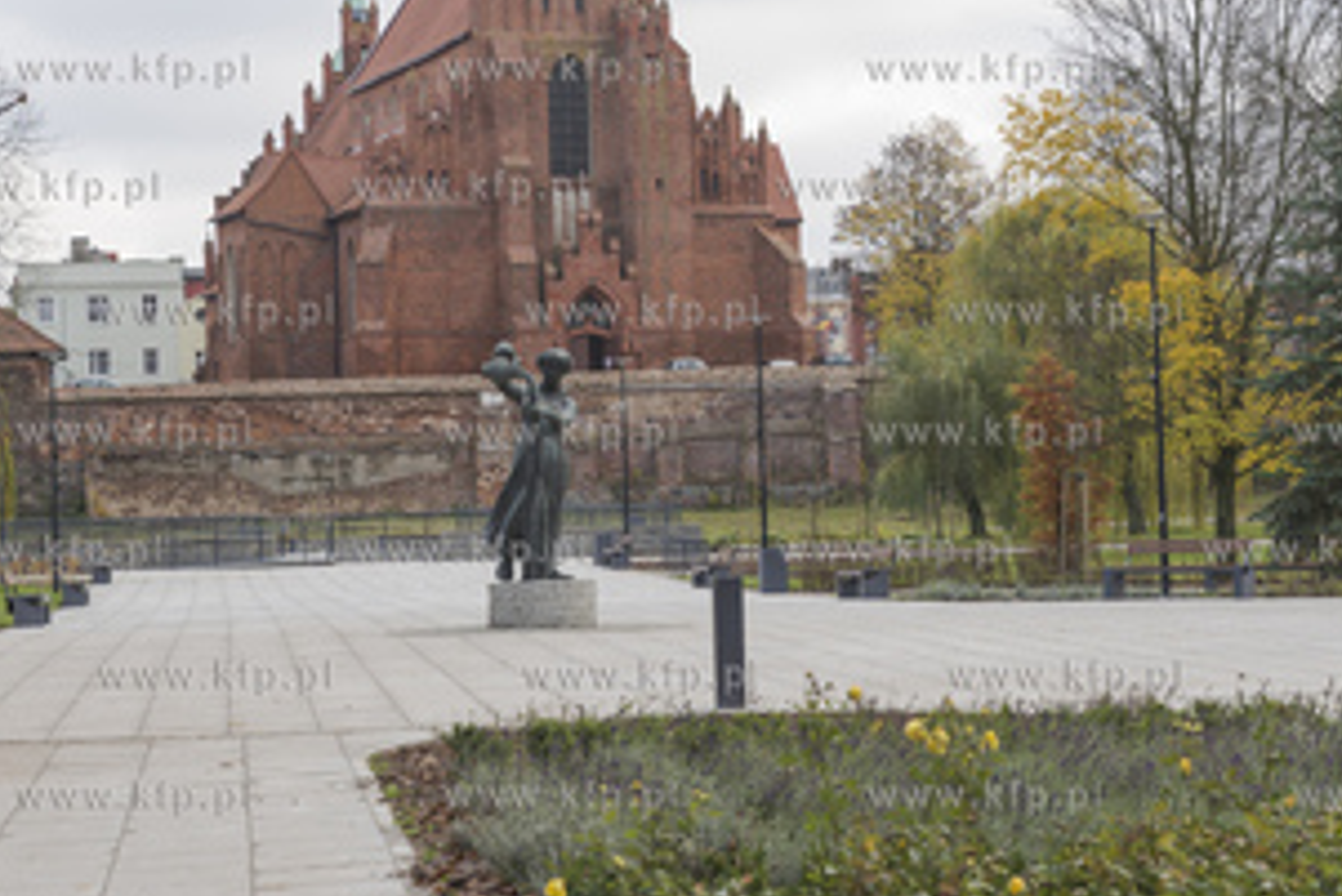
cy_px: 372
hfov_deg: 21.9
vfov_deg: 14.7
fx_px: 3468
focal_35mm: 93
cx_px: 798
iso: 400
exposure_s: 1/640
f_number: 4.5
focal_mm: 70
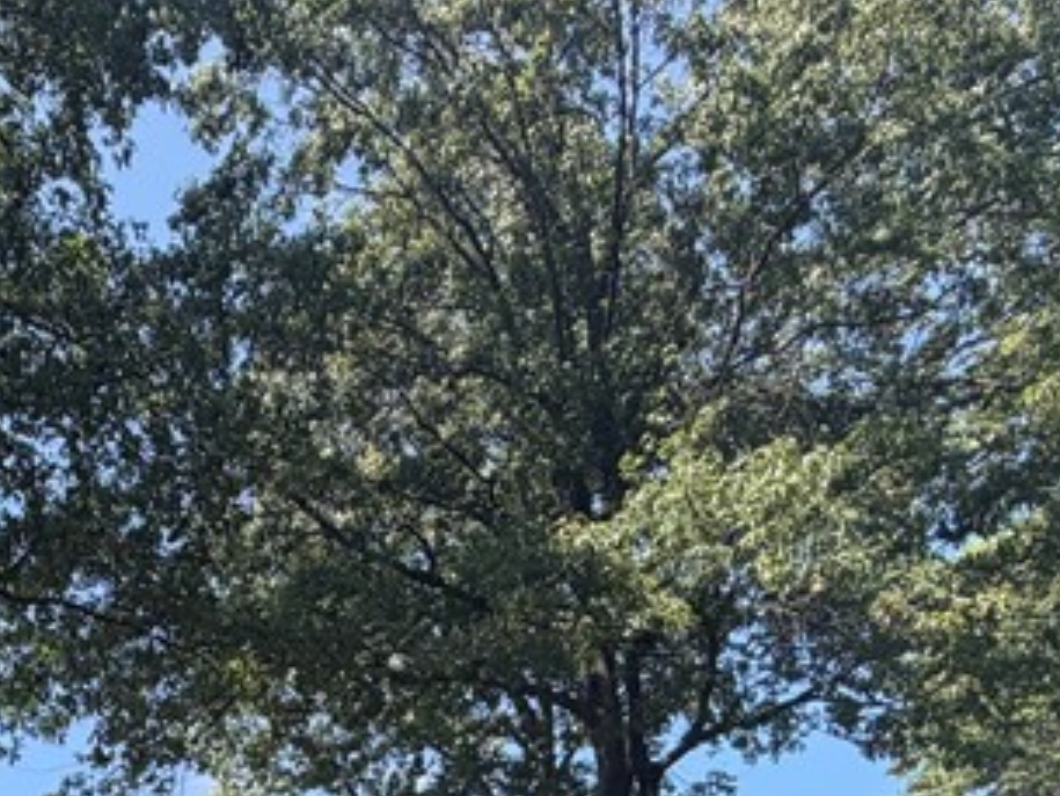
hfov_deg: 36.2
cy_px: 1078
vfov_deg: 25.7
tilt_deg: +10.2
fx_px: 1440
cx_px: -10
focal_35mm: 47
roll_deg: +0.8
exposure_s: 1/502
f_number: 2.2
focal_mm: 2.22
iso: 50
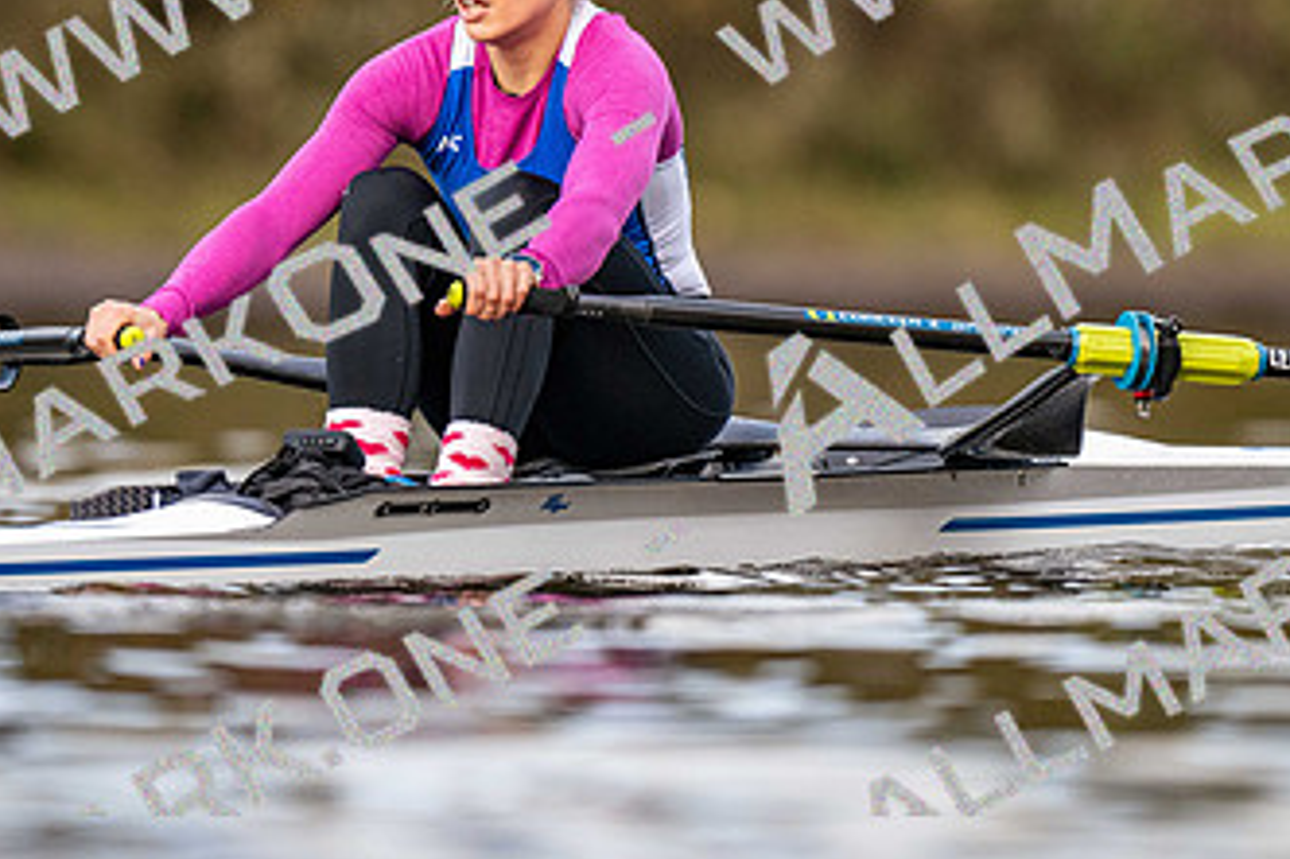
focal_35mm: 1049
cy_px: 150
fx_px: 37569
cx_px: 435
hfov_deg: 2.0
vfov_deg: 1.3
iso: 2000
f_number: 4
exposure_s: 1/2500
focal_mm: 600
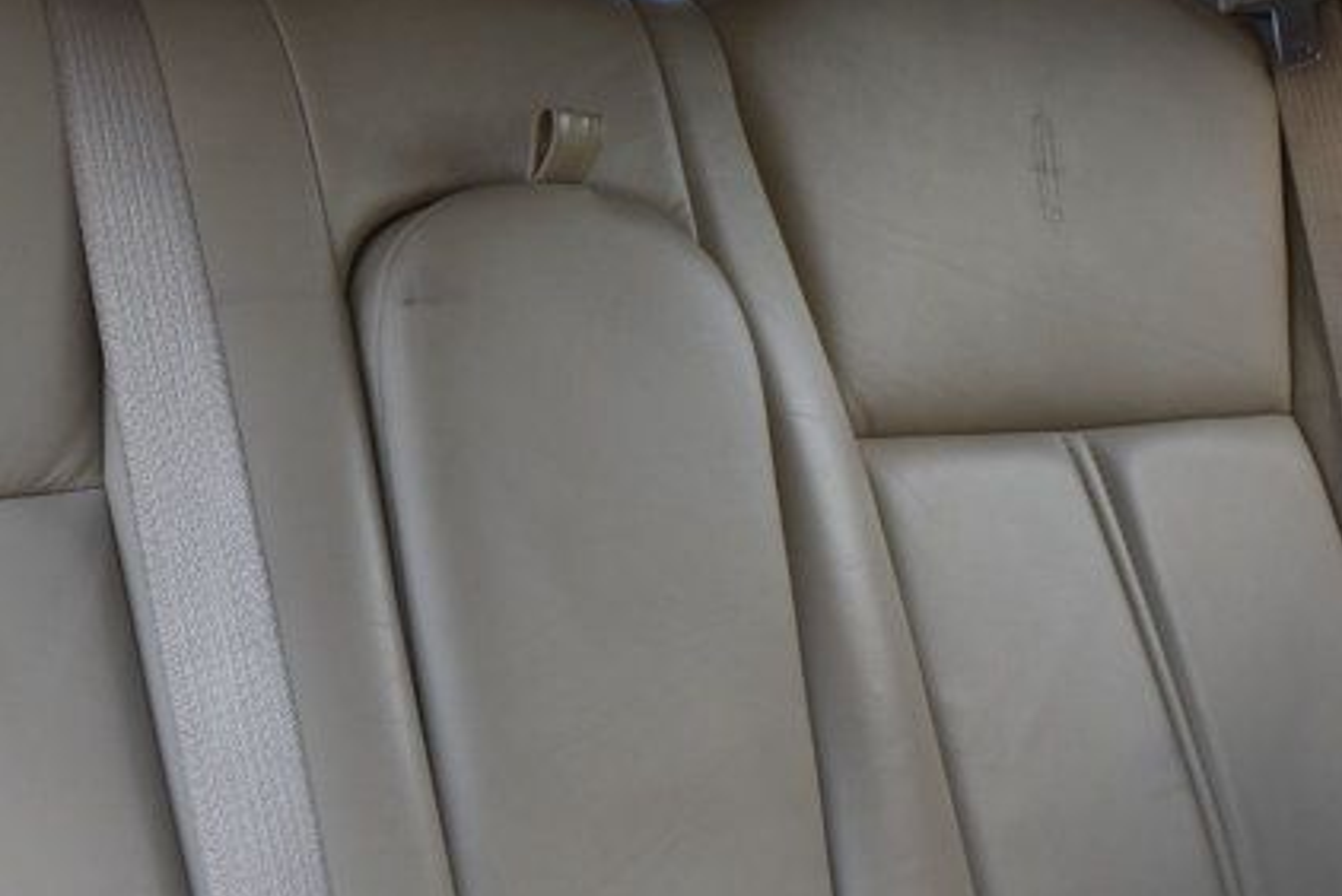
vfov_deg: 17.0
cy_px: 616
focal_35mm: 80
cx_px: 277
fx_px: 2984
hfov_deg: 24.9
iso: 400
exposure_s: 1/50
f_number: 8
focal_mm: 22
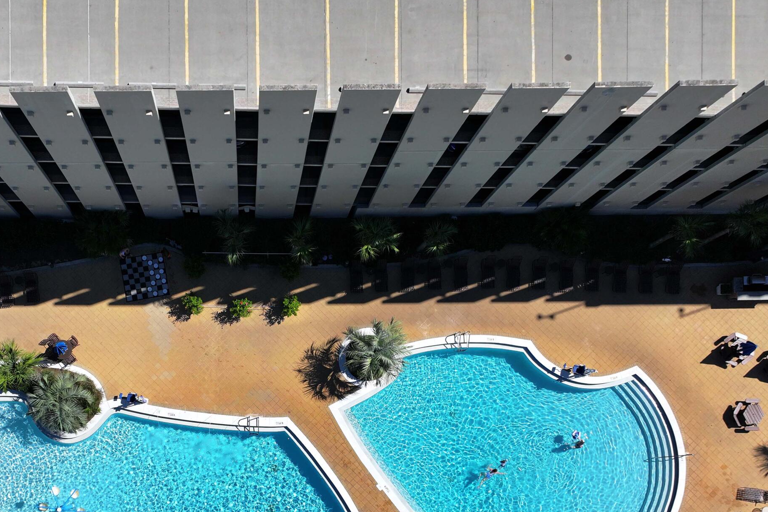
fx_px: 875
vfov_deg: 31.1
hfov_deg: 46.5
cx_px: 244
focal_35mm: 41
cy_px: 462
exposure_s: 1/3200
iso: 120
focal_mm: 12.29
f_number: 2.8
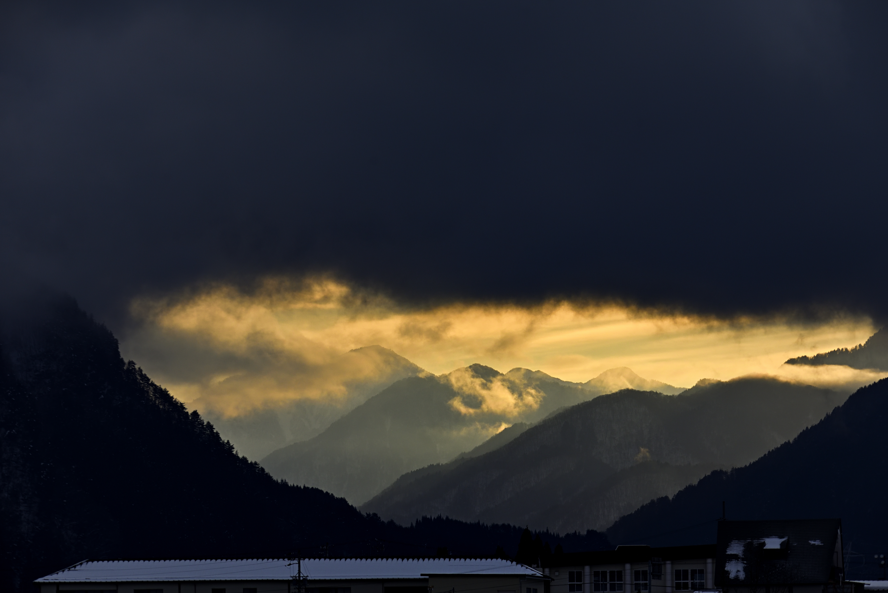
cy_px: 301
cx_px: 457
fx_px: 4836
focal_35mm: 196
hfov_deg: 10.5
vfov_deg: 7.0
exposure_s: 1/1250
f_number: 7.1
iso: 250
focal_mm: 180
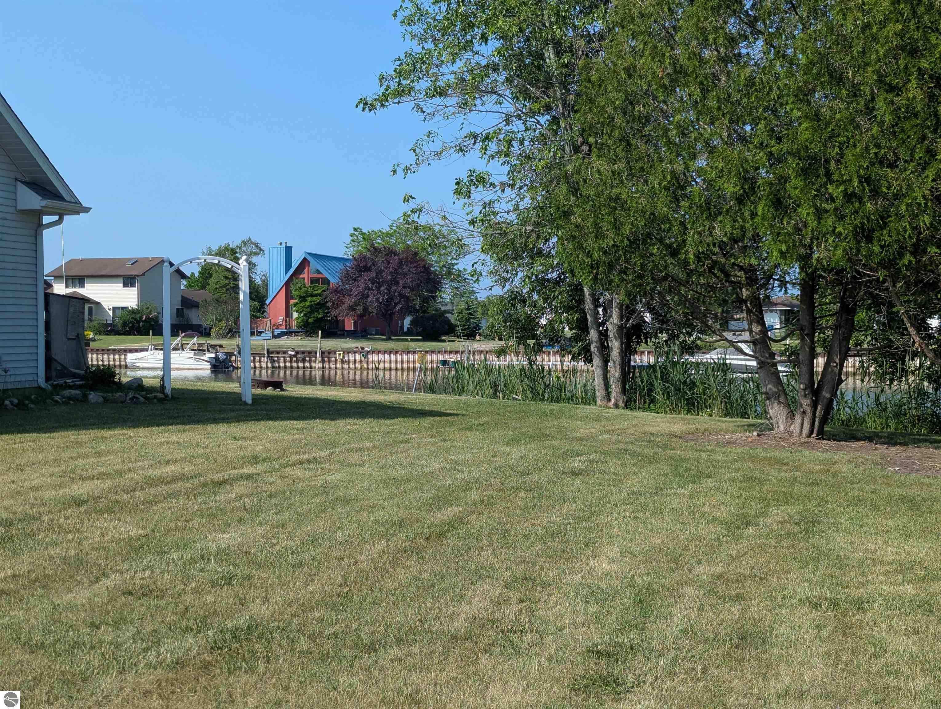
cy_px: 354
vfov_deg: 30.3
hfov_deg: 39.6
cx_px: 470
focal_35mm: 48
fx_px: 1307
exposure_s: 1/1808
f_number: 1.85
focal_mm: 6.81
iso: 59
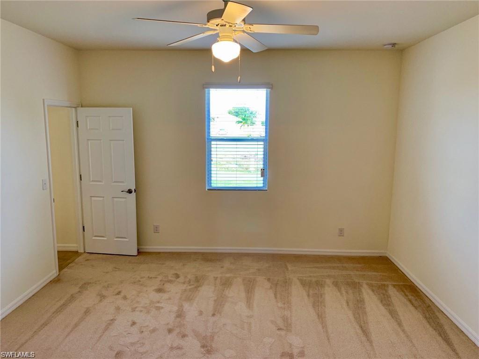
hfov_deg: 67.3
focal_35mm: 26
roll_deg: -0.8
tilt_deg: -8.3
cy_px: 180
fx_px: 360
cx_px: 240
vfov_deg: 53.1
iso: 80
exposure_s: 1/60
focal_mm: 4.25
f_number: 1.8
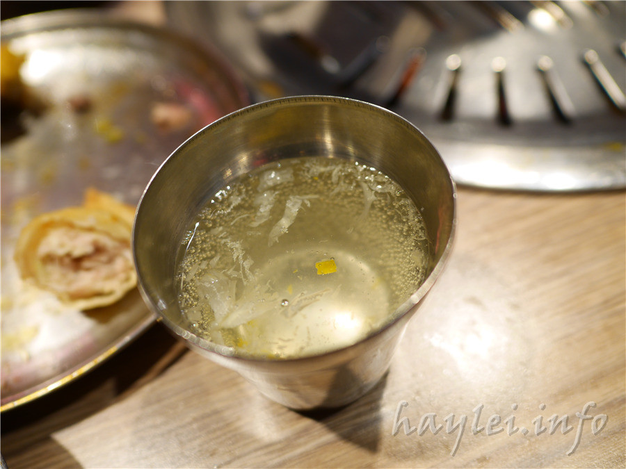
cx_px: 313
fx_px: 543
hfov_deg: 60.0
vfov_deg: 46.8
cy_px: 234
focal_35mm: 30
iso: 200
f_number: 2
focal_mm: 15
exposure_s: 1/160
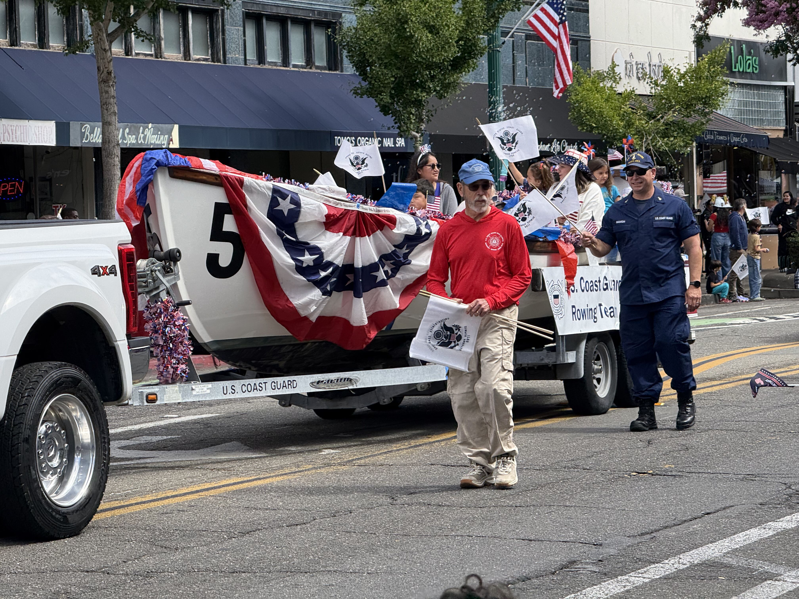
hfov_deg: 16.4
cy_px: 300
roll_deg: +1.3
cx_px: 400
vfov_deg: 12.3
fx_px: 2770
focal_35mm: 120
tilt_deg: -1.9
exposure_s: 1/776
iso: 64
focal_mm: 15.66
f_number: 2.8
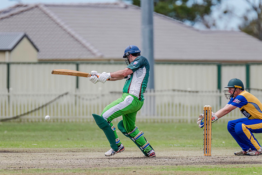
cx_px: 125
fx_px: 4602
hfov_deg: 3.3
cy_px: 84
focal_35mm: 632
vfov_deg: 2.2
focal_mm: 600
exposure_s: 1/2500
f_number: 6.3
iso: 800
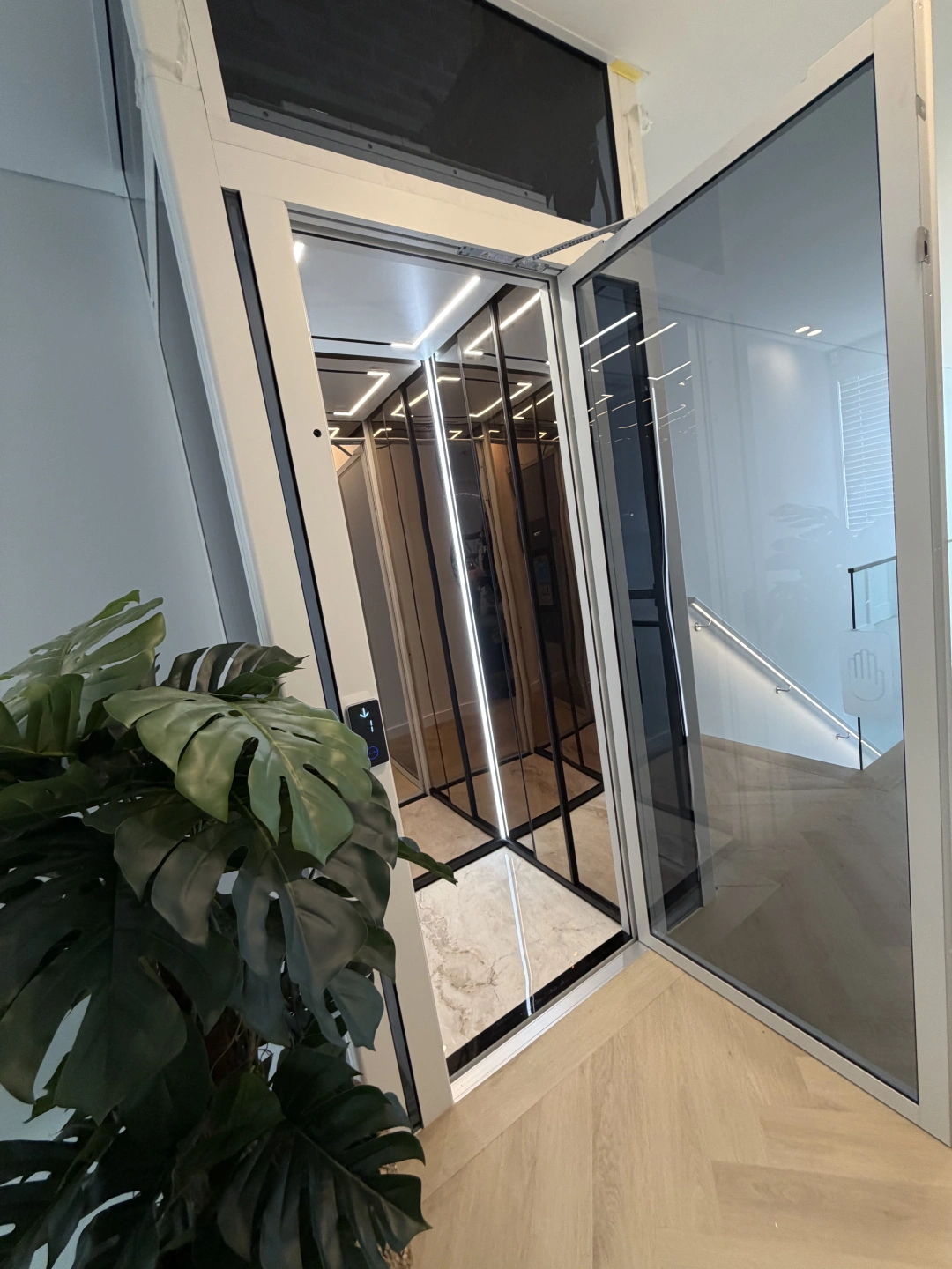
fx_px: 513
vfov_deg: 102.1
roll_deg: +8.5
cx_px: 476
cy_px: 634
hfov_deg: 85.7
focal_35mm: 14
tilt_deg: -7.8
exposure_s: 1/100
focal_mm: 2.22
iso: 250
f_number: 2.2
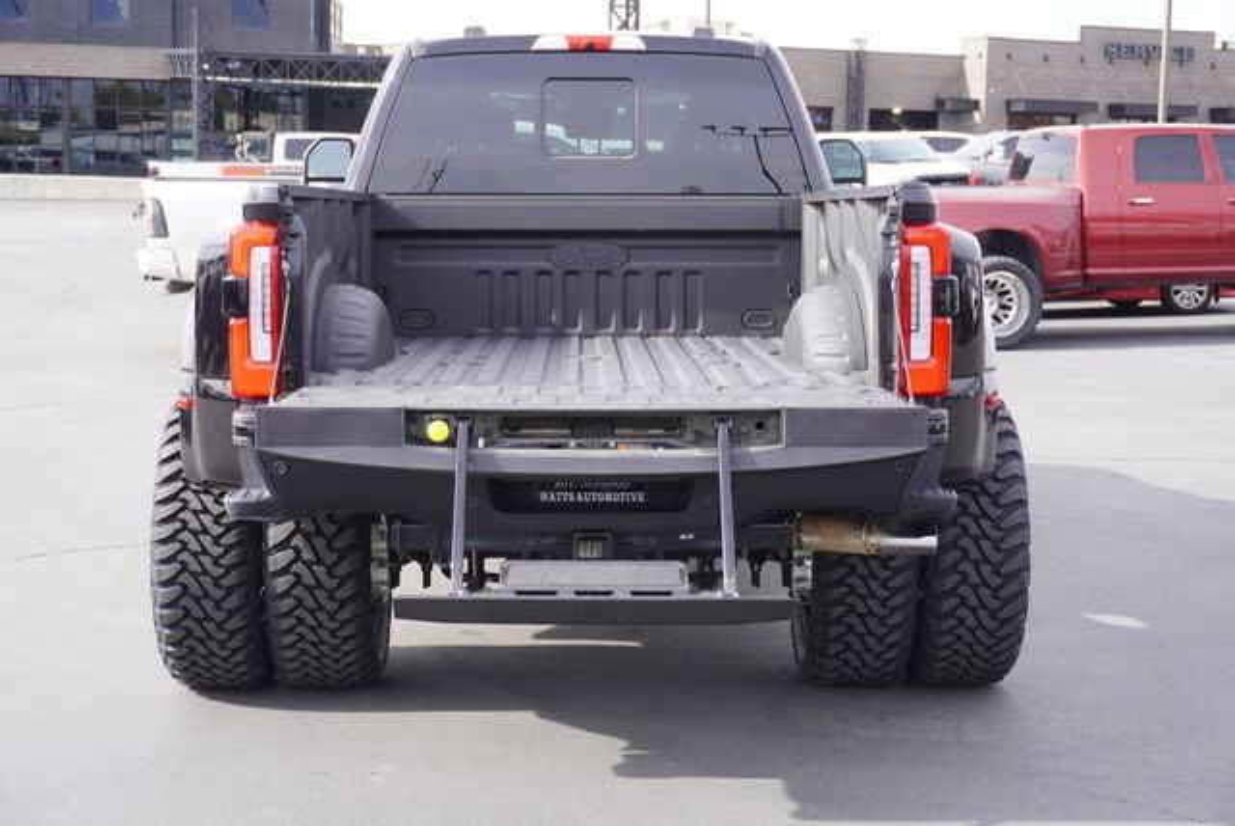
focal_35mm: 62
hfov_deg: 32.6
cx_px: 618
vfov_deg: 22.1
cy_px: 413
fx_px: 2112
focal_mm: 41
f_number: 6.3
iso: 100
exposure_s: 1/80
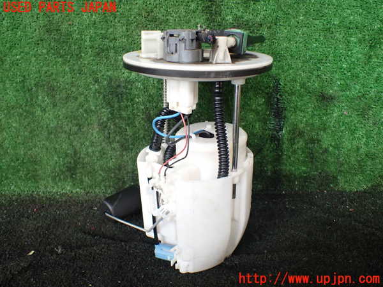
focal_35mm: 30
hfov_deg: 60.0
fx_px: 332
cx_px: 192
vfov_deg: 46.8
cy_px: 144
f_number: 2.3
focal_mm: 5.4
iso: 250
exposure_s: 1/125
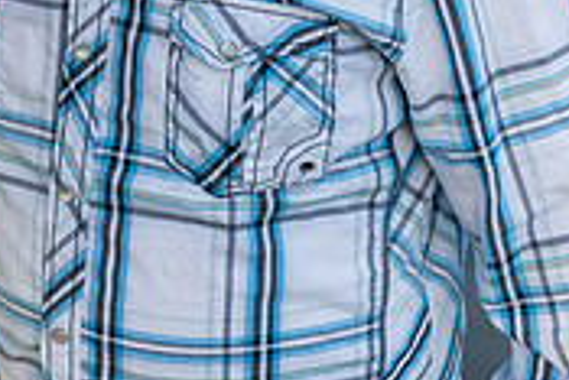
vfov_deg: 8.1
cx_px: 13
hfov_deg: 12.2
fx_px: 2626
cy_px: -161
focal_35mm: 166
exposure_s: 1/1000
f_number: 2.8
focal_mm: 50
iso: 200
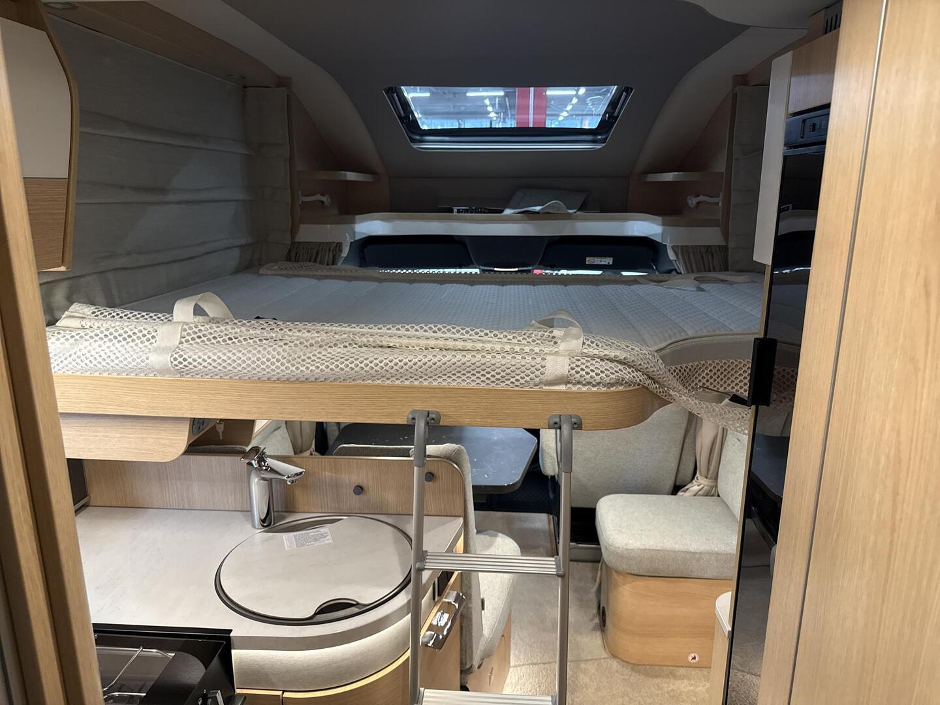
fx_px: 652
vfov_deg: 56.8
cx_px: 470
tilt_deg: -15.3
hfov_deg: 71.6
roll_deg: -0.3
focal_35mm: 24
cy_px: 352
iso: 400
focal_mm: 6.76
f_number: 1.78
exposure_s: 1/48
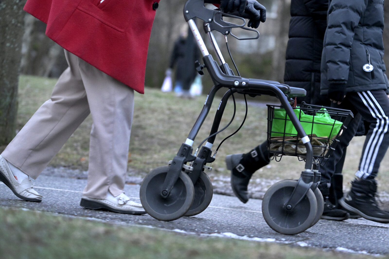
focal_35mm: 130
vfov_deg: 10.6
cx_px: 194
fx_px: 1405
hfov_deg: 15.8
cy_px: 130
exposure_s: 1/160
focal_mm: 130
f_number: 4.8
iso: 4500
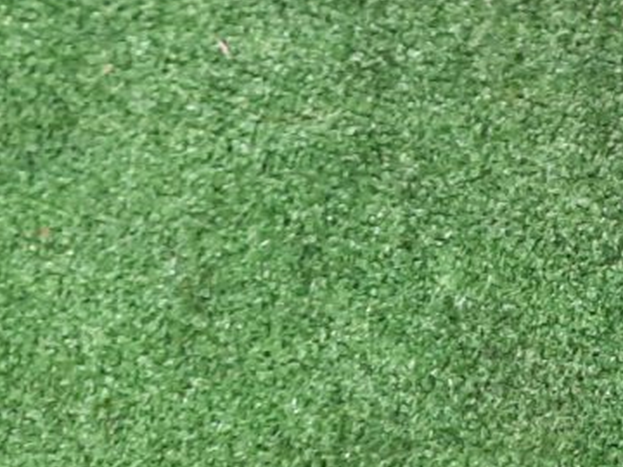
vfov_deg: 13.9
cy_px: -223
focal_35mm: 100
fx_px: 1800
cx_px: 934
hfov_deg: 17.6
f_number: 2
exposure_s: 1/25
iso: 402
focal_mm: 4.6
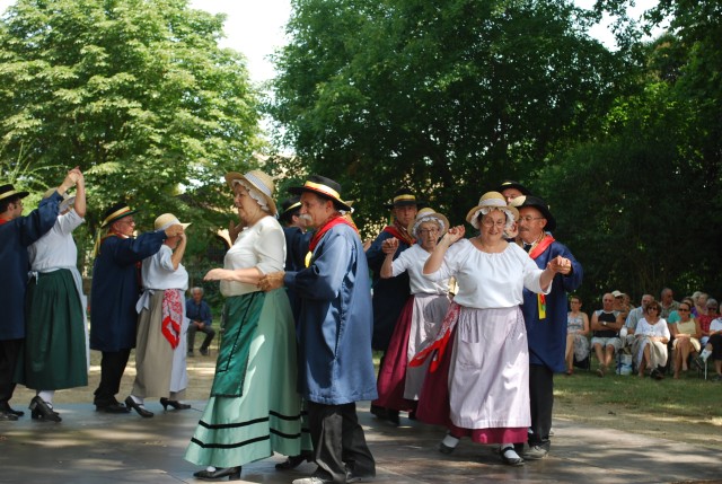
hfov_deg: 33.3
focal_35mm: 60
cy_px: 242
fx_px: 1205
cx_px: 361
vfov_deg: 22.7
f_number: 5.6
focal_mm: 40
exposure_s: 1/125
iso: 180
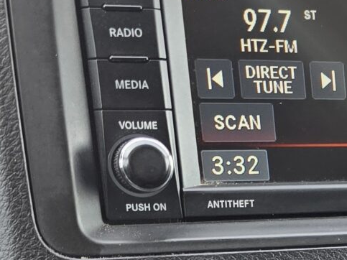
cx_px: 562
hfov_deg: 14.7
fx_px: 1223
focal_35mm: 122
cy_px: 507
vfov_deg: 11.1
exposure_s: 1/180
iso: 50
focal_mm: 6.3
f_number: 1.7
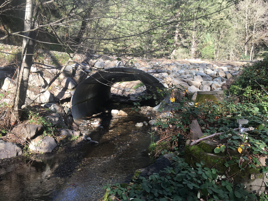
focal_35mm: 29
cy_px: 100
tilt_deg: -4.5
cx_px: 134
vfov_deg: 48.2
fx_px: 225
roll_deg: -0.5
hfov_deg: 61.7
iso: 25
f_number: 2.2
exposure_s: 1/189
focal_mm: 4.15
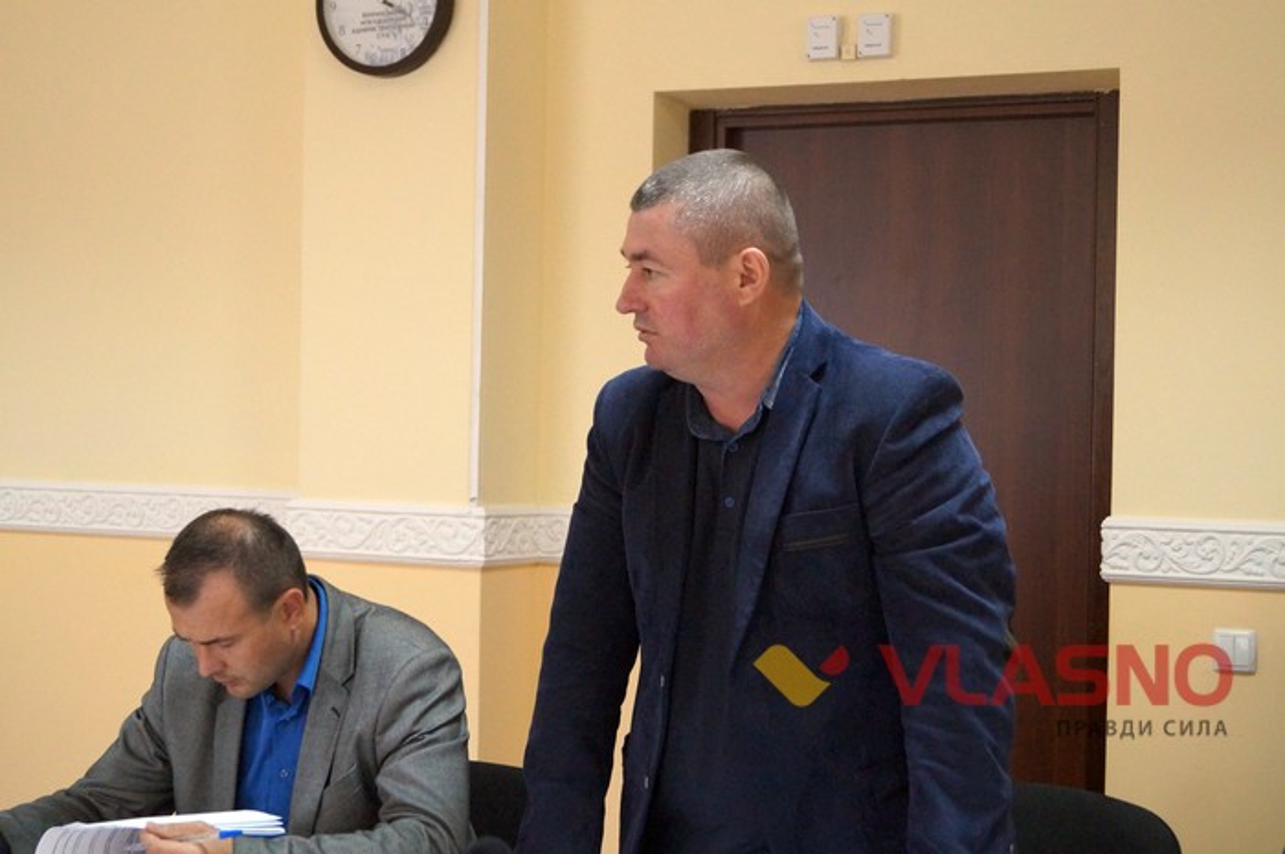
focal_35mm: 52
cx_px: 642
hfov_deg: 37.9
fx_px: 1872
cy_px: 427
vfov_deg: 25.7
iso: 3200
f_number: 5
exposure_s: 1/80
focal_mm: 35
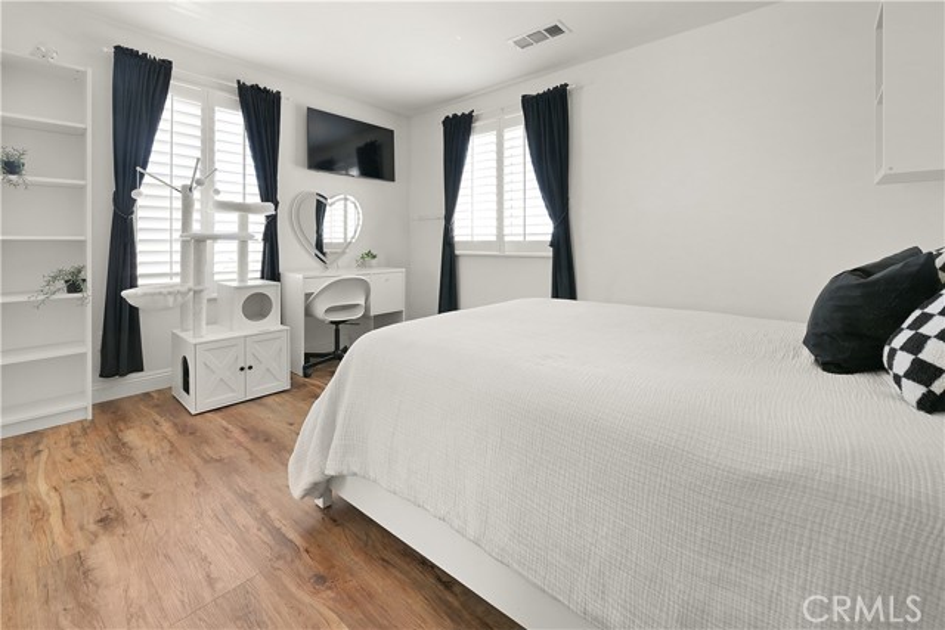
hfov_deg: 104.2
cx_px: 472
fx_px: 368
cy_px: 315
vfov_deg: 81.2
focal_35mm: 14
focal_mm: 14
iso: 400
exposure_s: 1/15
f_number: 8
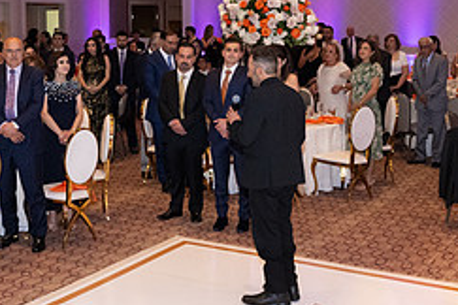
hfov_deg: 32.6
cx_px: 155
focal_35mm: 61
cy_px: 60
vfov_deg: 22.0
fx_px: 776
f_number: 5.6
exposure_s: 1/100
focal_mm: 24
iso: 4000
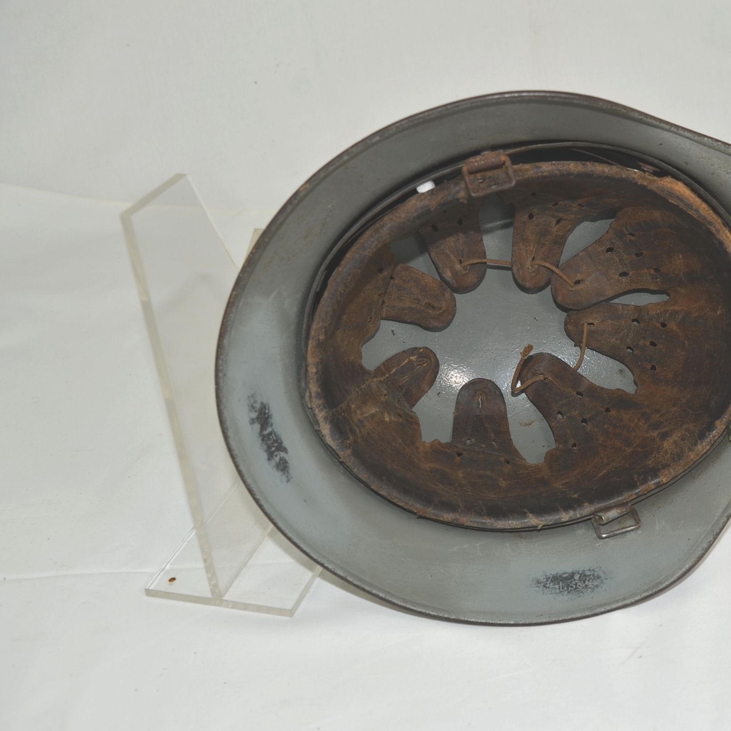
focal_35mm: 47
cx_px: 552
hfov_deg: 35.2
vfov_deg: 36.1
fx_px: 1123
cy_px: 366
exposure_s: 1/250
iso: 100
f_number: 5
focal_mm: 24
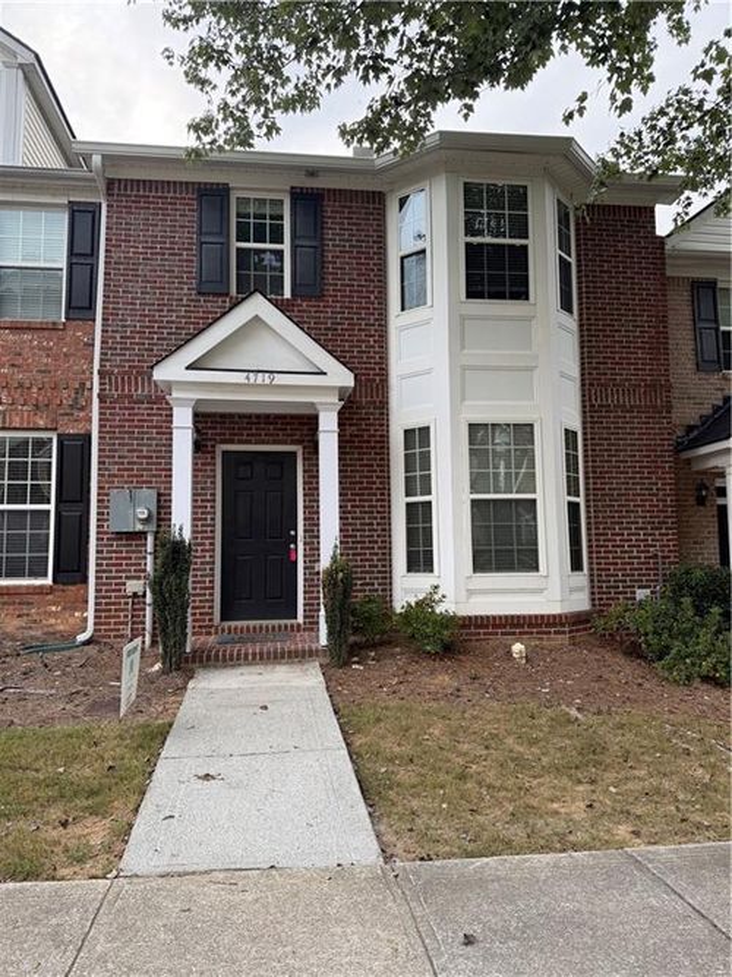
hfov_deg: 56.8
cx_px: 366
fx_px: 677
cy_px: 488
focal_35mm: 24
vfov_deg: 71.6
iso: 100
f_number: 1.78
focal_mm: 6.76
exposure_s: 1/514
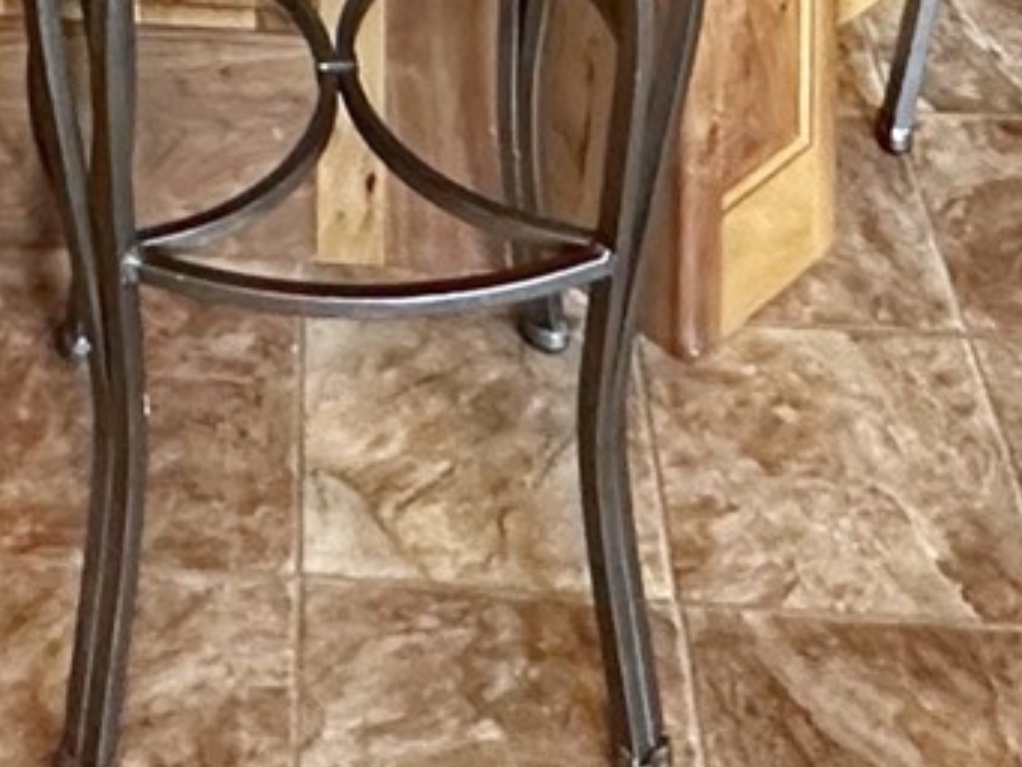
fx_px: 2481
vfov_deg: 11.4
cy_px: -1474
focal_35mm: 84
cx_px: 135
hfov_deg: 22.8
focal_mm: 2.22
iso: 500
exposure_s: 1/60
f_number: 2.2
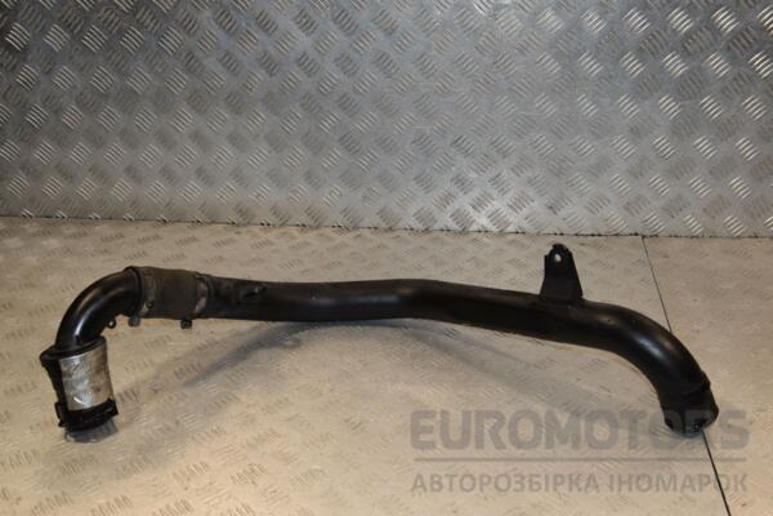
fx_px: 902
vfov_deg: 31.9
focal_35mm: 42
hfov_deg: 46.4
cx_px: 386
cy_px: 258
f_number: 8
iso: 800
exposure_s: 1/200
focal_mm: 28
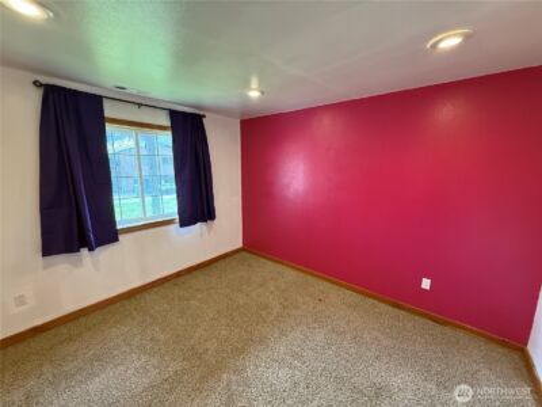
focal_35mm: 14
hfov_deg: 102.1
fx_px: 219
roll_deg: -0.7
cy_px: 204
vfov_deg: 85.7
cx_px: 271
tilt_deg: -9.9
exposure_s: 1/120
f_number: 2.2
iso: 500
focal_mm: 2.22
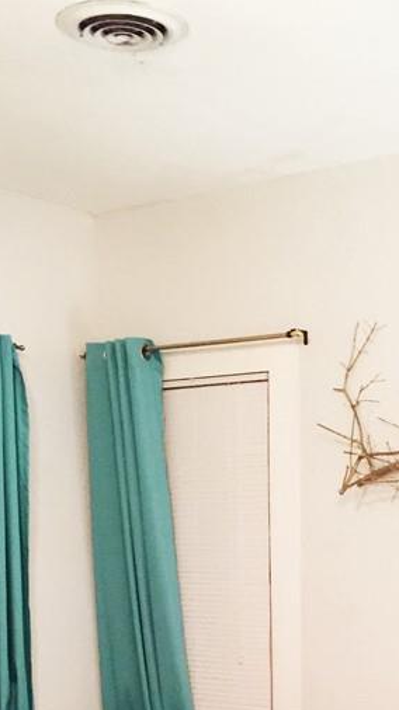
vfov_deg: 30.7
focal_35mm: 64
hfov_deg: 18.4
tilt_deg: -6.7
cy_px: 693
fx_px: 1206
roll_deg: -1.3
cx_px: 379
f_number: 2.2
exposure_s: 1/4
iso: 64
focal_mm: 4.15
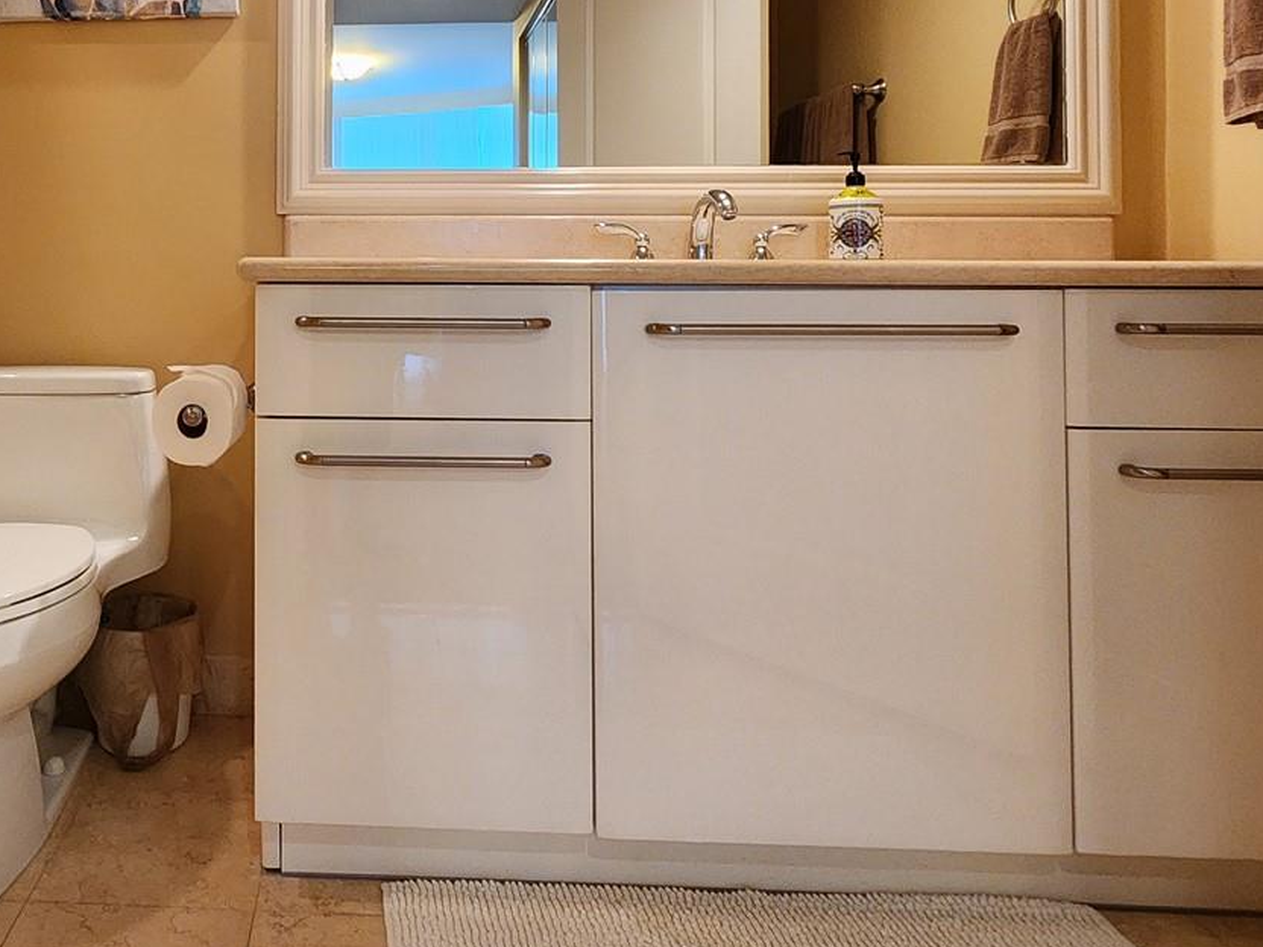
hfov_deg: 65.0
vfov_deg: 53.2
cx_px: 308
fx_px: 912
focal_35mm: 25
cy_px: 275
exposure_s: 1/30
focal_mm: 2.2
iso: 320
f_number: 2.2
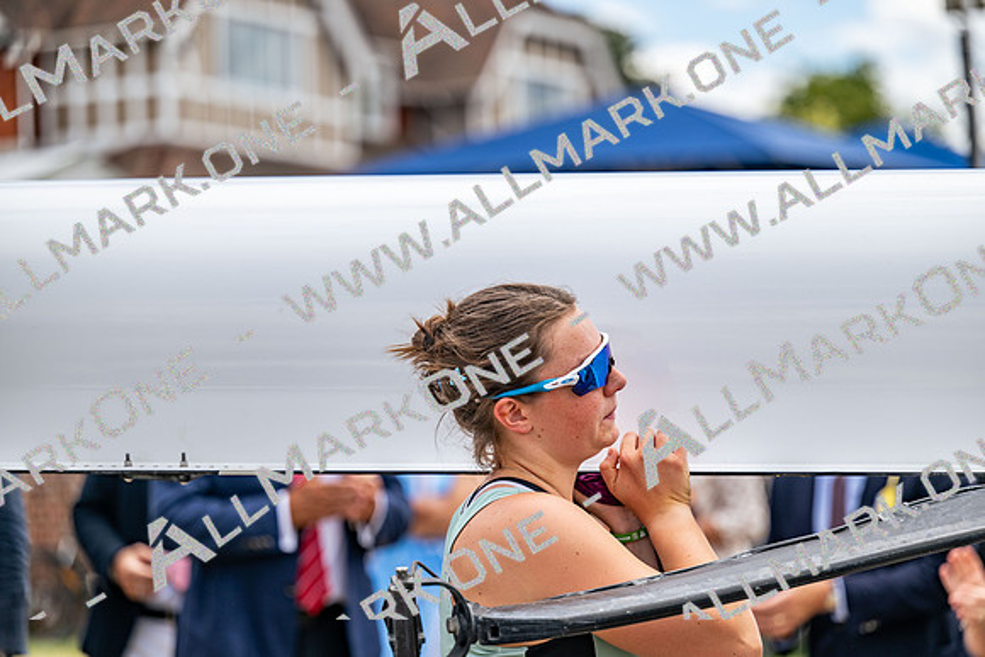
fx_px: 3284
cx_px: 492
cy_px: 328
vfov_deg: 11.4
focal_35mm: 120
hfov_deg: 17.1
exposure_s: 1/2000
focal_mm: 120
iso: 125
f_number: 2.8
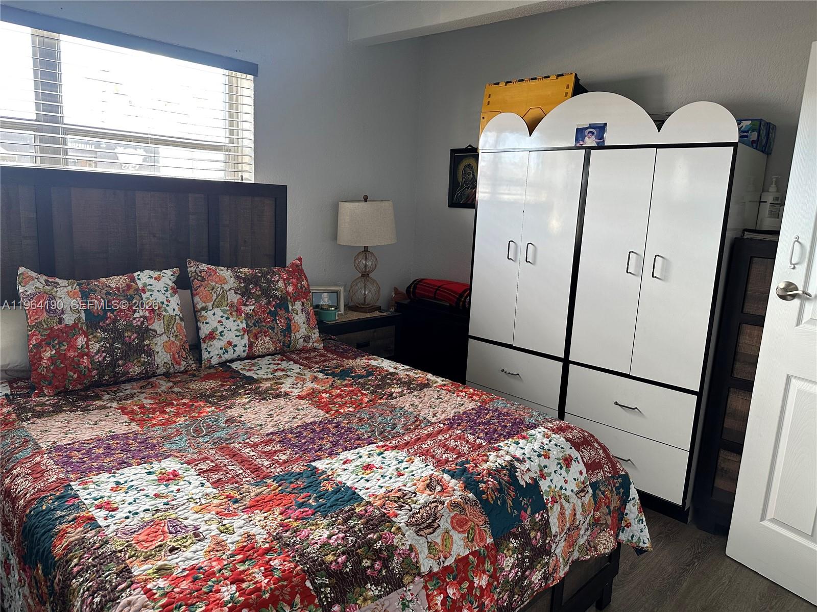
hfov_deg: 71.6
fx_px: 566
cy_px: 306
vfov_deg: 56.8
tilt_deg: -9.7
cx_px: 408
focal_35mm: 24
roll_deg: -3.0
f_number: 1.78
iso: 160
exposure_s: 1/121
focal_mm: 6.86
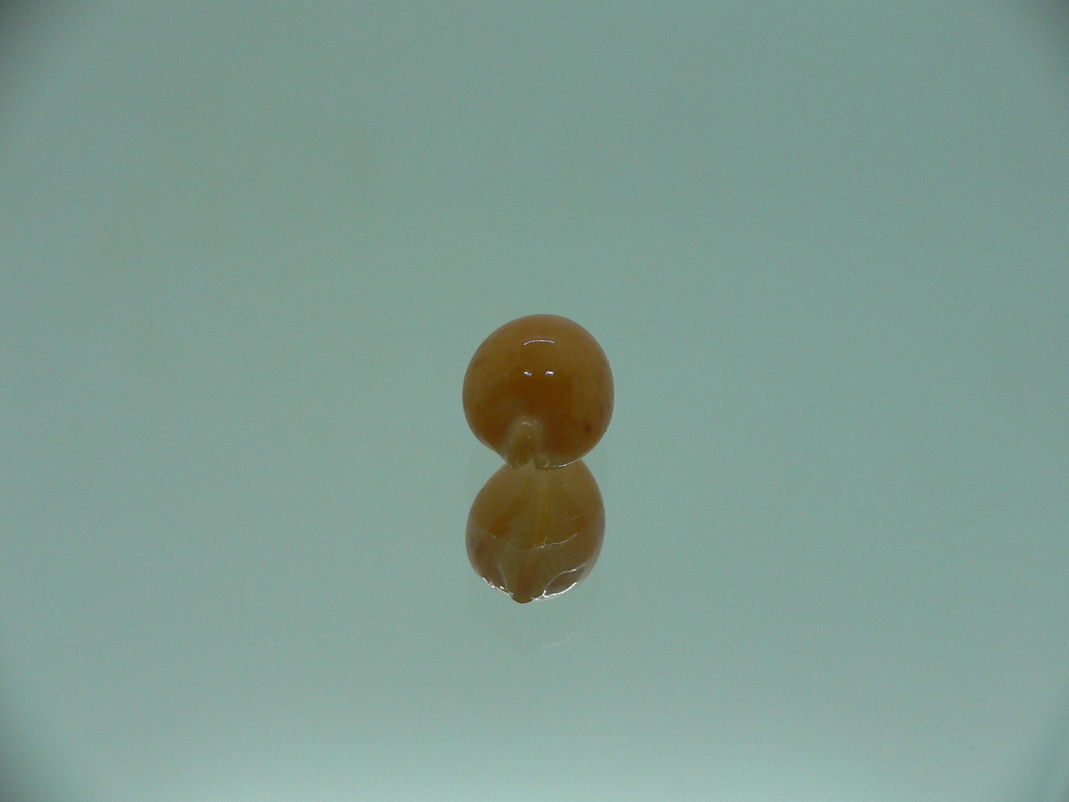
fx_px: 1081
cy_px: 401
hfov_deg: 52.6
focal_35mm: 35
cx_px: 534
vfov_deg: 40.7
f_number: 2.8
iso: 80
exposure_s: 1/80
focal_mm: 4.6
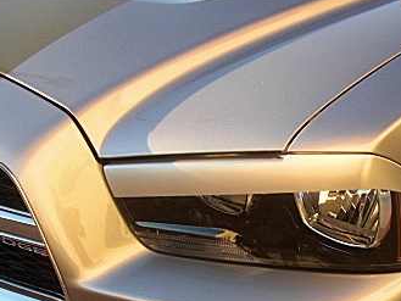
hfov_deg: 27.4
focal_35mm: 70
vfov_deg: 20.5
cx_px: 293
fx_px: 811
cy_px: 286
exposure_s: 1/125
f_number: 2.8
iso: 50
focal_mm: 6.3
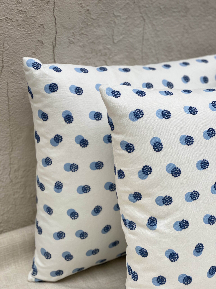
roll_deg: -3.3
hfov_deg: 28.0
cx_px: 108
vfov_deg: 36.8
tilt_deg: -24.1
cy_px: 144
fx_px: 433
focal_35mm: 52
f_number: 2
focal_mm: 6
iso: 80
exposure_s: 1/122
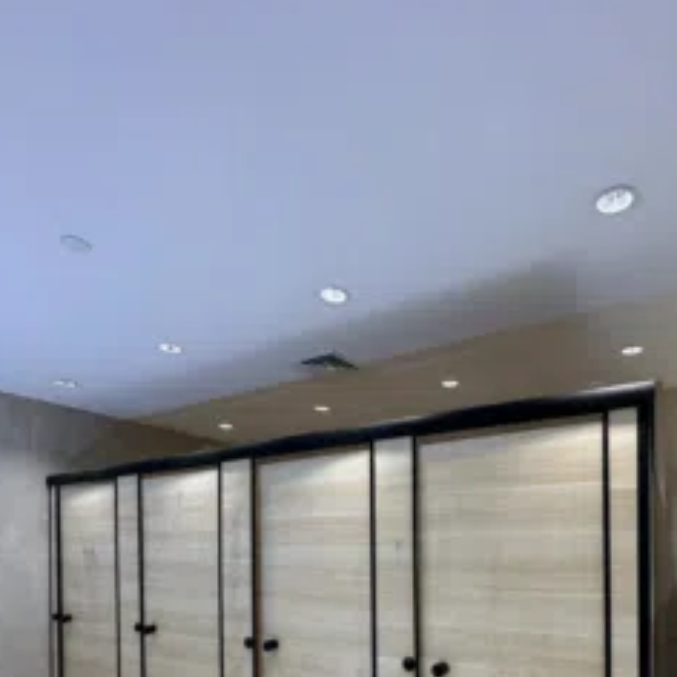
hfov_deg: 71.3
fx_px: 465
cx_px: 410
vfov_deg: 65.6
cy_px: 542
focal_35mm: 21
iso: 160
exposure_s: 1/120
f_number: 2.2
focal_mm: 2.22
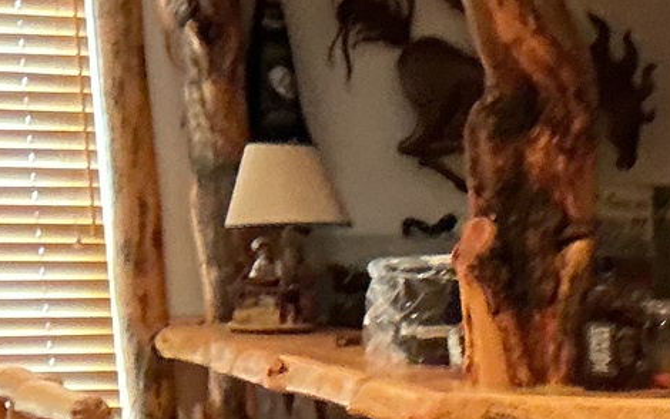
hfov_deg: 13.4
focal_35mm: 134
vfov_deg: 9.4
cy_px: 740
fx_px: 2447
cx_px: 1339
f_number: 1.8
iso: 250
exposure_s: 1/30
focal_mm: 3
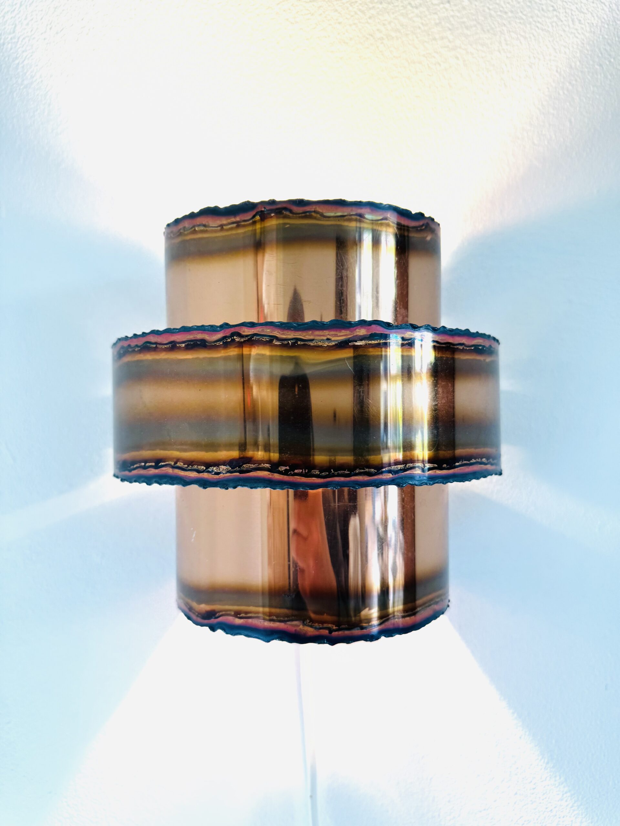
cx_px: 310
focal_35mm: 24
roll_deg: +0.1
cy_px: 413
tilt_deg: +4.1
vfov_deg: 71.6
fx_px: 573
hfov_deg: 56.8
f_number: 1.78
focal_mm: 6.76
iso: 80
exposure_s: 1/100
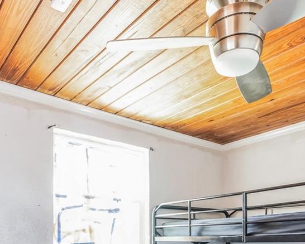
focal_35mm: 33
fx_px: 298
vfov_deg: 39.5
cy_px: 242
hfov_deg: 54.1
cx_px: 139
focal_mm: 12
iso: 640
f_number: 8
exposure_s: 1.6
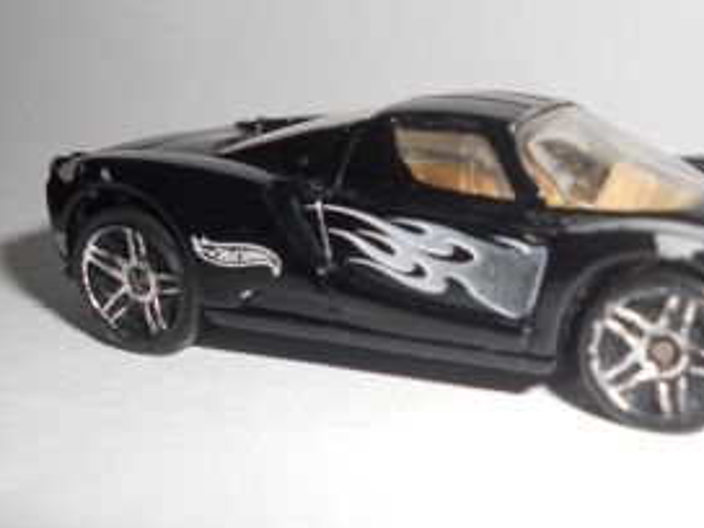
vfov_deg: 30.8
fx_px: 956
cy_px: 303
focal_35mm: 47
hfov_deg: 39.5
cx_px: 515
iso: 80
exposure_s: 1/25
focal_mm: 5.8
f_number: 8.8
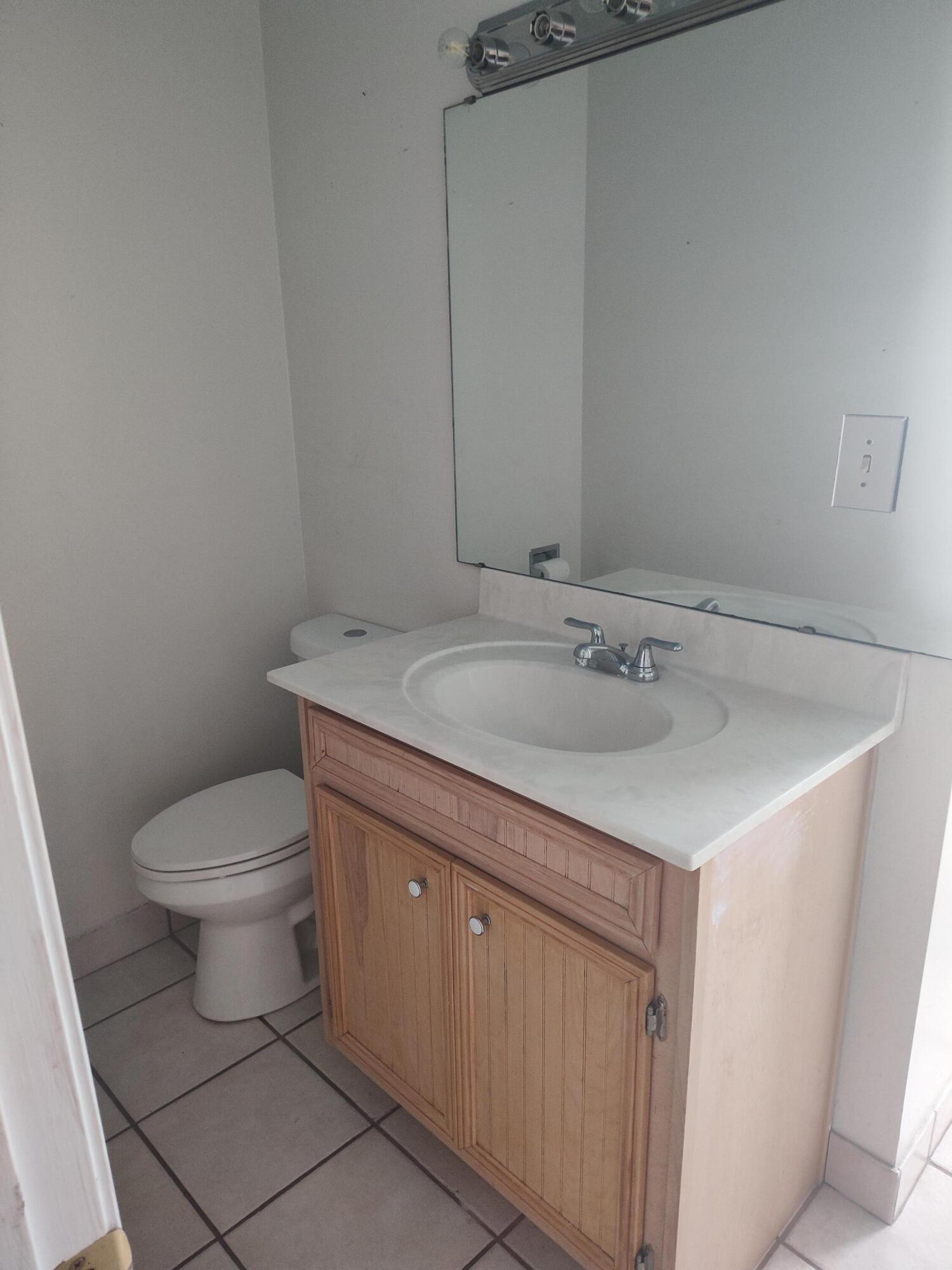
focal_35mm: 23
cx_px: 476
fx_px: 843
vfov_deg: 73.9
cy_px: 635
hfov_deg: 58.9
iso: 728
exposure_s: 1/40
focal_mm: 5.56
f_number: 1.88
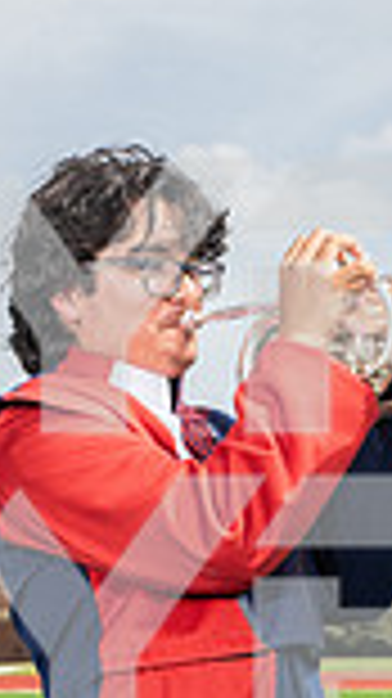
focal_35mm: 122
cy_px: 617
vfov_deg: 17.3
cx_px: 203
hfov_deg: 9.9
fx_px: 2258
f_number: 7.1
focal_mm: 40
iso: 125
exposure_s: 1/400
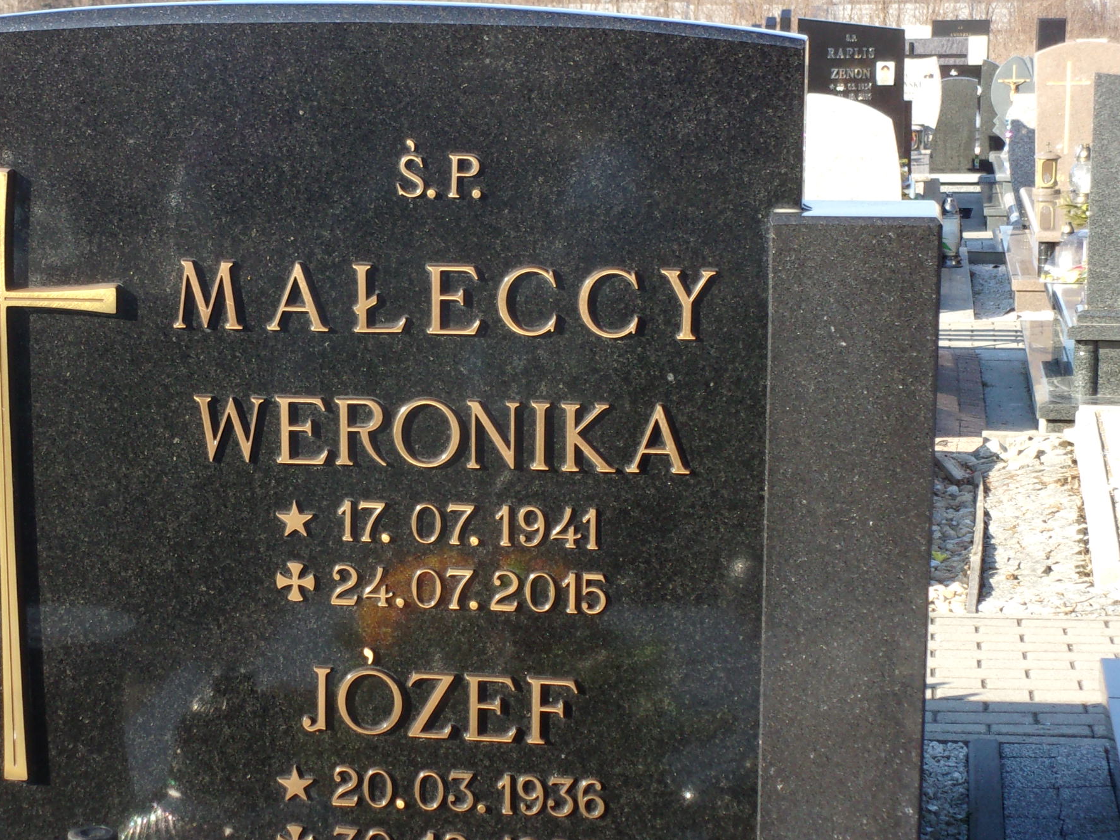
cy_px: 550
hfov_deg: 20.8
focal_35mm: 94
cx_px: 339
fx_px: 3042
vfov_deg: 15.7
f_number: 5.2
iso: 80
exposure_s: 1/120
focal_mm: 11.5
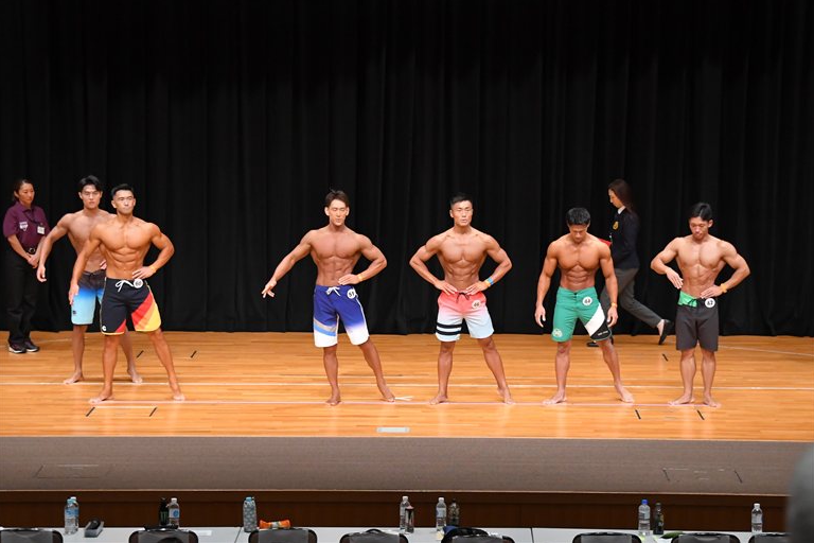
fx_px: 2668
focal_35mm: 118
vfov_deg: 11.6
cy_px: 270
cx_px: 408
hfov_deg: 17.3
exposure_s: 1/400
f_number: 5.6
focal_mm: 78
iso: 4000
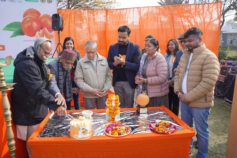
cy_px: 79
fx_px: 158
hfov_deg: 73.7
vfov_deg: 53.1
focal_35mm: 24
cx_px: 118
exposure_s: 1/125
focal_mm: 24
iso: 160
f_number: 7.1
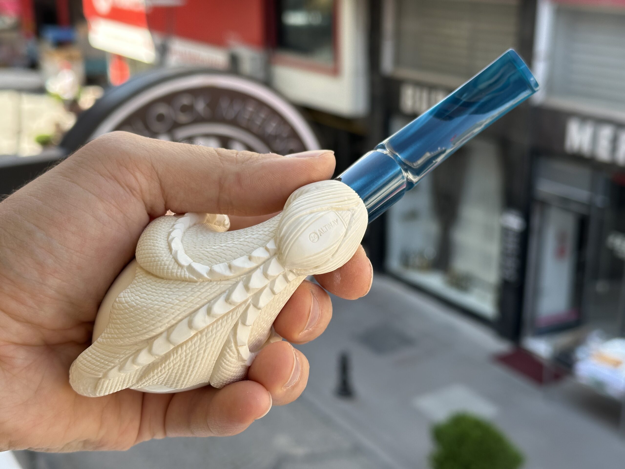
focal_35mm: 48
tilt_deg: -18.4
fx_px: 867
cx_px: 312
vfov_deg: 30.3
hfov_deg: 39.7
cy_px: 234
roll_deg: +0.4
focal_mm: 6.86
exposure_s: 1/501
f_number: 1.78
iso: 64
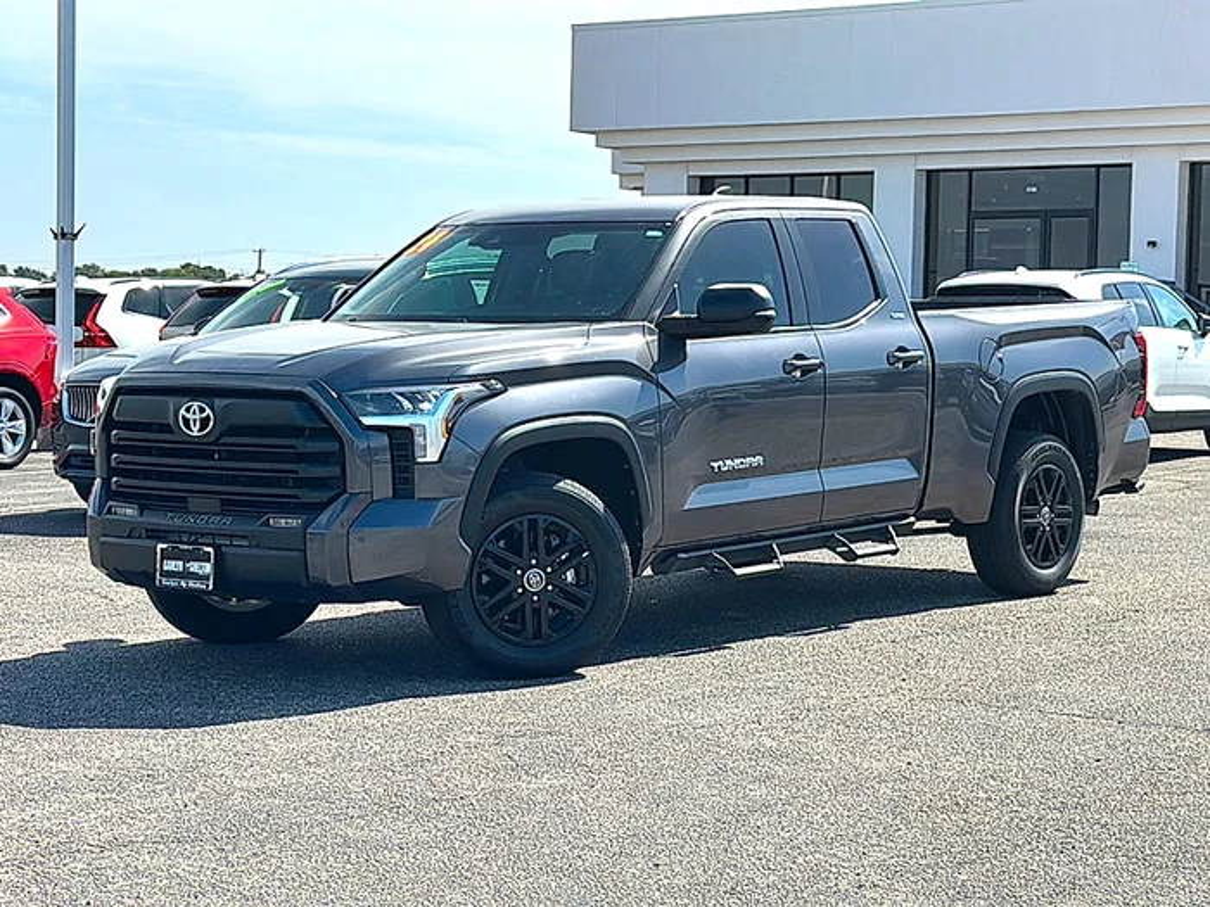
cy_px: 454
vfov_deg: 22.9
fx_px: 2237
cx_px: 605
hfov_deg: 30.3
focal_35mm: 64
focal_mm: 6.86
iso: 64
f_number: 1.78
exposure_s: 1/3759
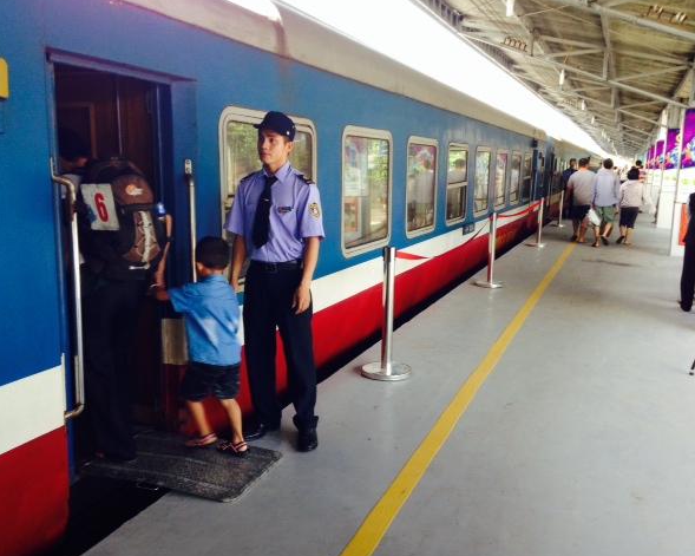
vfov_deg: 42.2
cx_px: 355
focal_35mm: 35
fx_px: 720
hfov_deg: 51.5
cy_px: 280
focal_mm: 4.12
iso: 64
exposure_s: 1/60
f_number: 2.4
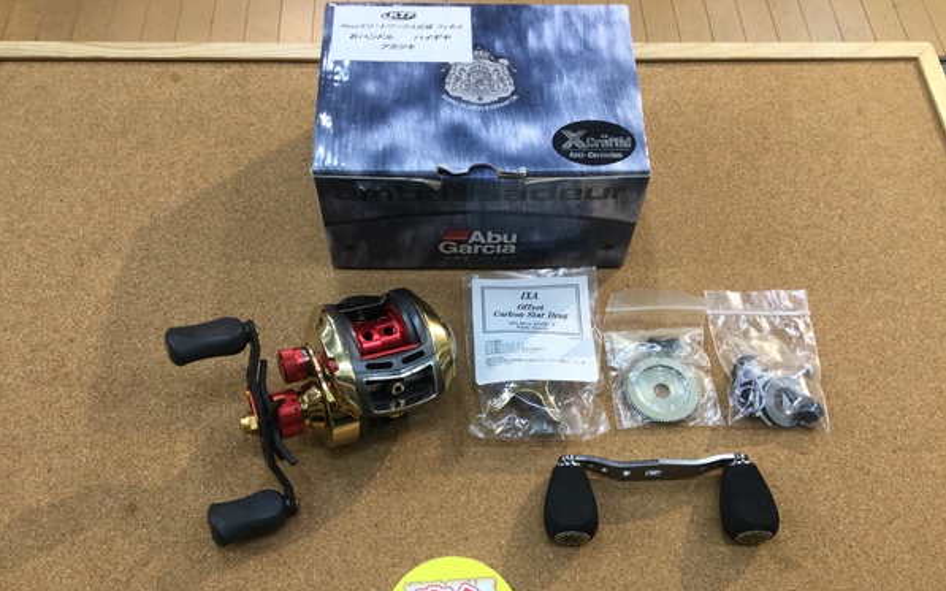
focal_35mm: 33
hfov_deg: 58.1
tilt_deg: -61.8
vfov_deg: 38.2
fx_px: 851
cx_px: 472
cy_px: 355
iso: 25
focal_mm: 3.3
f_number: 2.4
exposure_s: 1/30
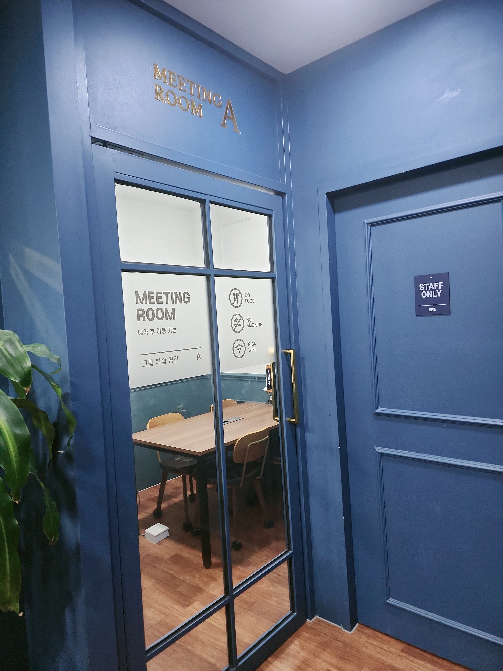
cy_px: 336
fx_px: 446
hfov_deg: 58.9
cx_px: 252
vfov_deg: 73.9
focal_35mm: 23
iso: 1082
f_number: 1.8
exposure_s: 1/39.1
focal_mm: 6.4
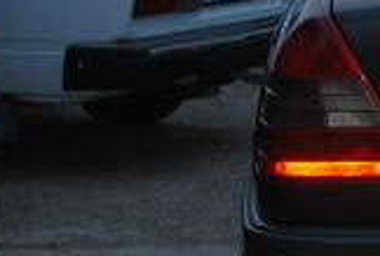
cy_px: 42
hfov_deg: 10.7
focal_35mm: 177
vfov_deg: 7.8
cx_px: 741
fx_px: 1874
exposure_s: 1/60
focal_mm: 29
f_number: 4.8
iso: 200
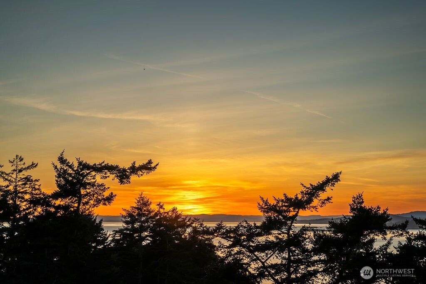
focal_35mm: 59
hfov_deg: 33.9
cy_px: 142
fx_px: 698
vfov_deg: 23.0
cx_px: 213
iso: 200
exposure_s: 1/400
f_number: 8
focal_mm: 59
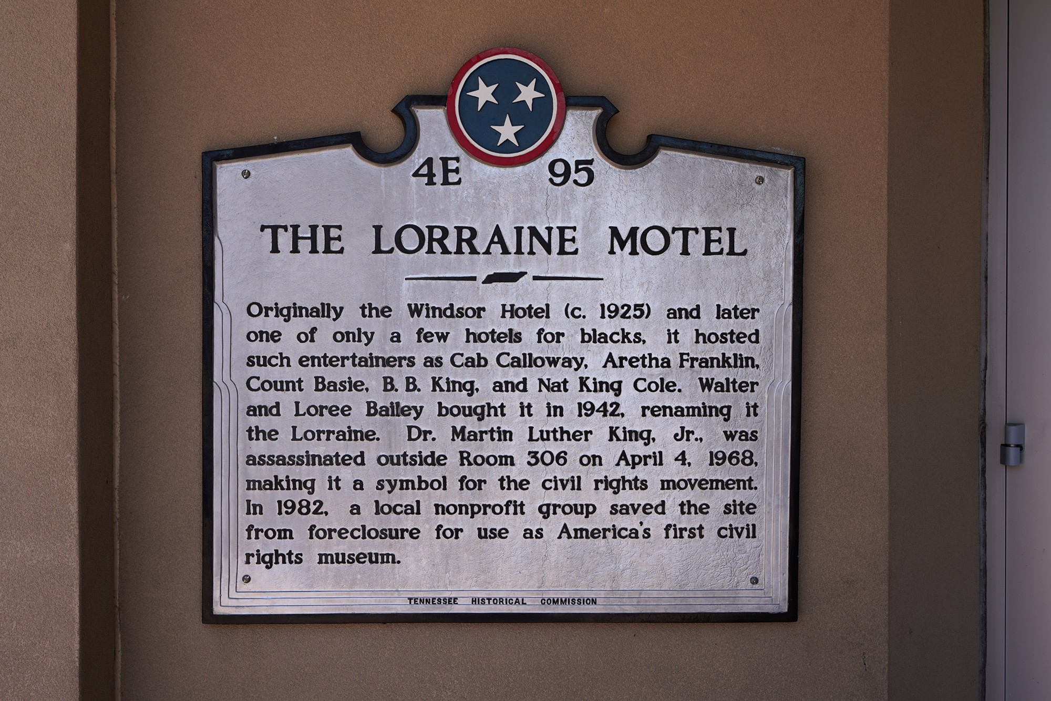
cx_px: 526
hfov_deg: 46.4
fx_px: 1226
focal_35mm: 42
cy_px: 350
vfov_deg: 31.9
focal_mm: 42
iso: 100
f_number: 9
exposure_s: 1/100
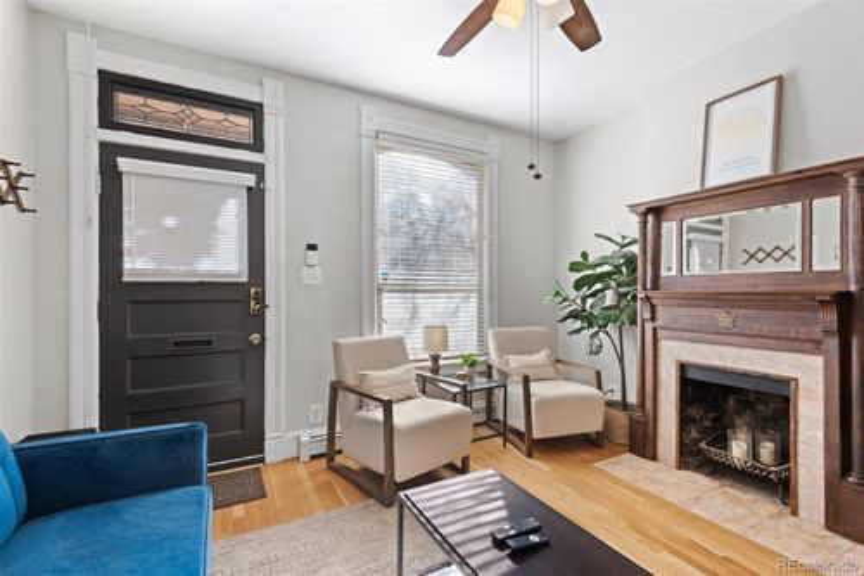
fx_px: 384
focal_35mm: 16
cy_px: 288
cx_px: 432
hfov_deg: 96.8
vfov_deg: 73.7
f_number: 9
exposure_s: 1/1.25
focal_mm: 16
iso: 500
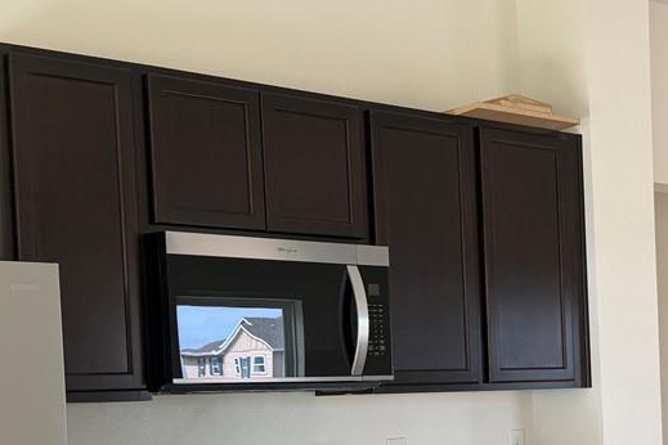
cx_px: 573
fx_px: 1429
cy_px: 439
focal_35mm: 77
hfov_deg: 25.7
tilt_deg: -2.1
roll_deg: +1.4
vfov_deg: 17.3
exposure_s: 1/159
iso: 64
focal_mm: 6.76
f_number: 1.78
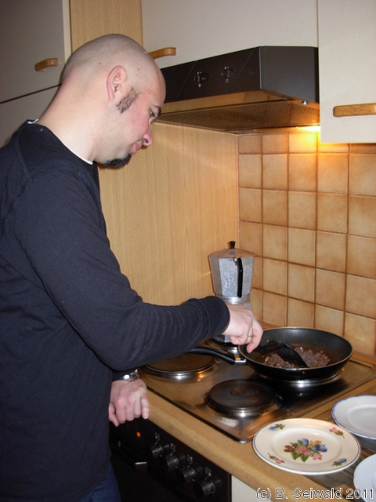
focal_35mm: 38
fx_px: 550
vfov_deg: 49.0
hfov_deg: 37.7
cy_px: 251
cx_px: 188
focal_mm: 6.3
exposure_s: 1/22.6
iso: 79
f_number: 2.9
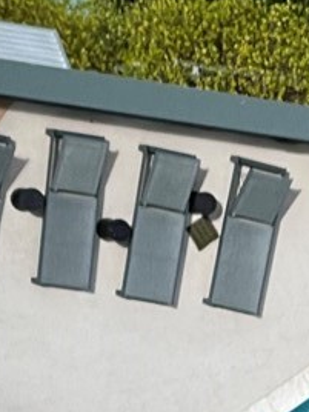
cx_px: 732
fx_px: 3690
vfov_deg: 6.2
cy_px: 796
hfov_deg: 4.7
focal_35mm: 310
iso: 25
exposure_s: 1/1370
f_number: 2
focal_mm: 6
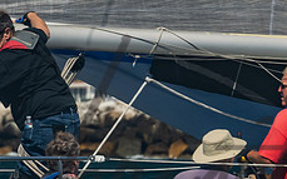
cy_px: 94
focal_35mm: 1019
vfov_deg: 1.3
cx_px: 232
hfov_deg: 2.1
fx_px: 7968
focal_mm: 200
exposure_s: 1/1000
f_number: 6.3
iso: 160
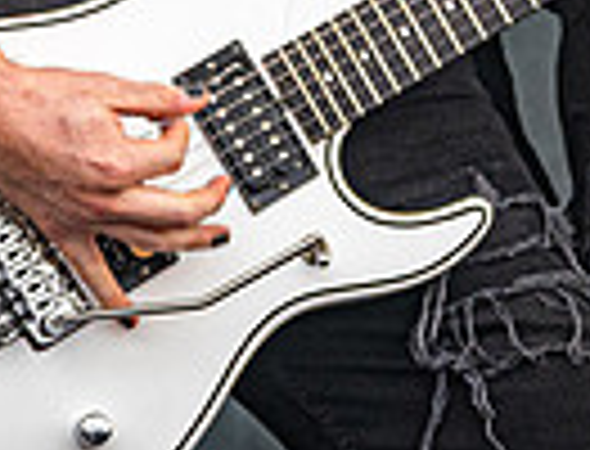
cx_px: 90
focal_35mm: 583
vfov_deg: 2.6
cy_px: -447
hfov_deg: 3.4
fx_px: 10001
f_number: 4.5
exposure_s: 1/320
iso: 800
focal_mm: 61
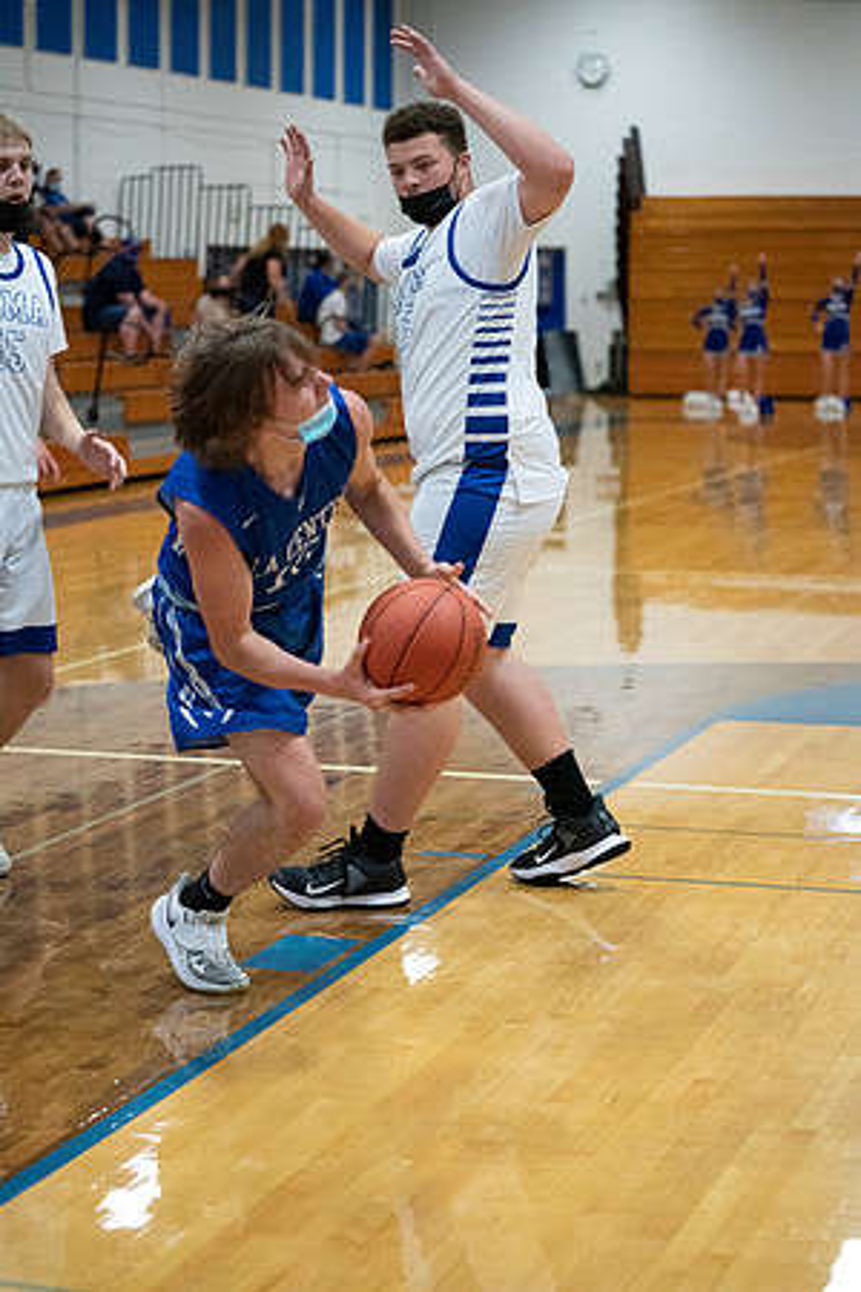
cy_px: 646
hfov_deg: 19.5
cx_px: 430
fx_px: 2511
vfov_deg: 28.8
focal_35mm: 70
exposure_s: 1/1000
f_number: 2.8
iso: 10000
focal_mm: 70
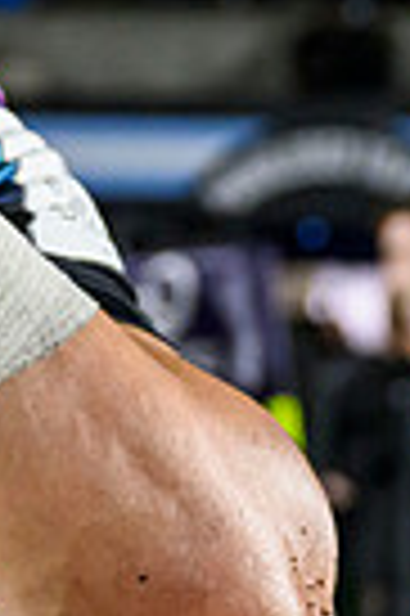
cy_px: 315
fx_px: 3288
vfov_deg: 10.7
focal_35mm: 192
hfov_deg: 7.0
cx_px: -321
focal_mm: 39
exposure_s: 1/2000
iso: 5000
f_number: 3.2
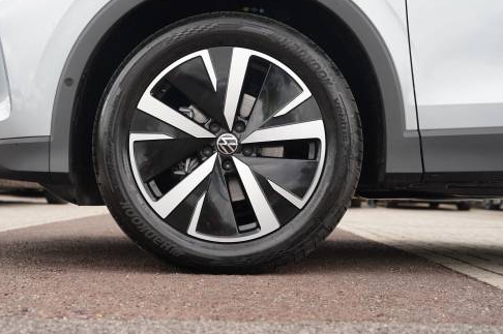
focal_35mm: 59
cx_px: 236
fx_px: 821
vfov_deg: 23.0
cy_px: 130
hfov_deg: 34.1
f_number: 4.5
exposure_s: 1/80
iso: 100
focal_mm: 44.6
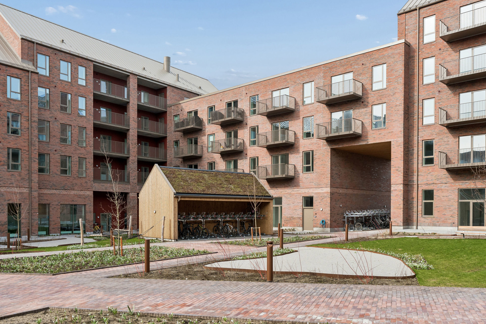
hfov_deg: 60.3
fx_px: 418
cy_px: 163
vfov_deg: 42.3
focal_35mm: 31
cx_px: 248
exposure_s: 1/500
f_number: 10
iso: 800
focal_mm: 30
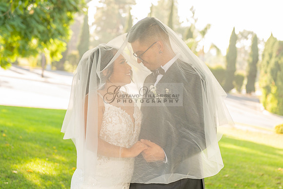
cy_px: 102
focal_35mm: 84
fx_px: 660
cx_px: 142
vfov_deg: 16.3
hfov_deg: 24.2
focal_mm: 70
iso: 200
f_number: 3.5
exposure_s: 1/200
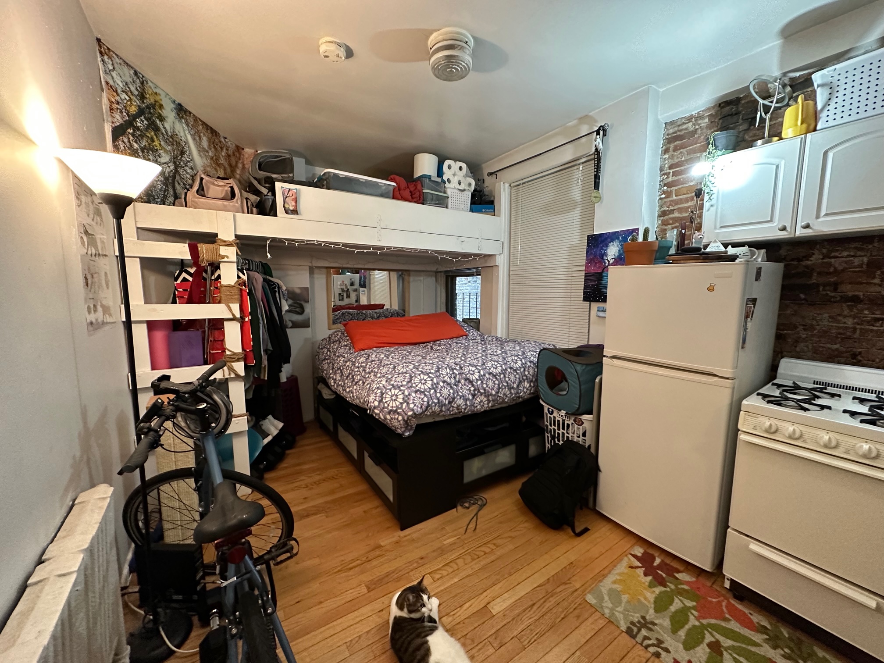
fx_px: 358
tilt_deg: -6.6
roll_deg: -0.3
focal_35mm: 14
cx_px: 442
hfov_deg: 102.1
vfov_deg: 85.7
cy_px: 332
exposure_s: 1/60
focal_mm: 2.22
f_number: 2.2
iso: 500
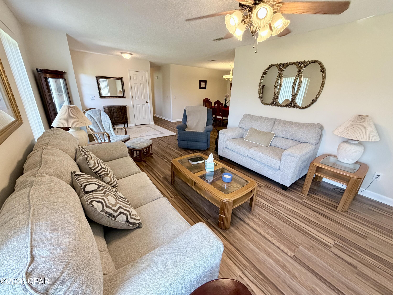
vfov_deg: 85.7
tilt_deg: -19.8
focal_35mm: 14
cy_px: 148
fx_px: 159
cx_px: 196
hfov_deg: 102.1
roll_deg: -1.2
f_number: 2.2
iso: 320
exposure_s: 1/120
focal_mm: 2.22
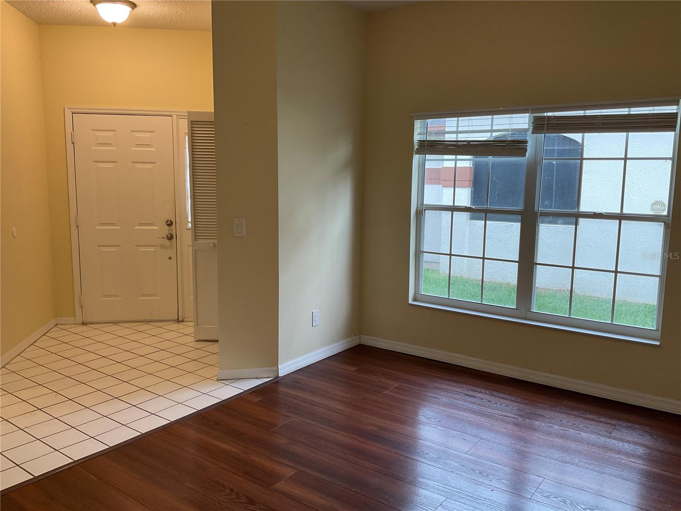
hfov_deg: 61.7
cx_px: 340
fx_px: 571
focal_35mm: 29
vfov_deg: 48.2
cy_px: 256
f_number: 1.8
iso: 64
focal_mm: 3
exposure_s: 1/60
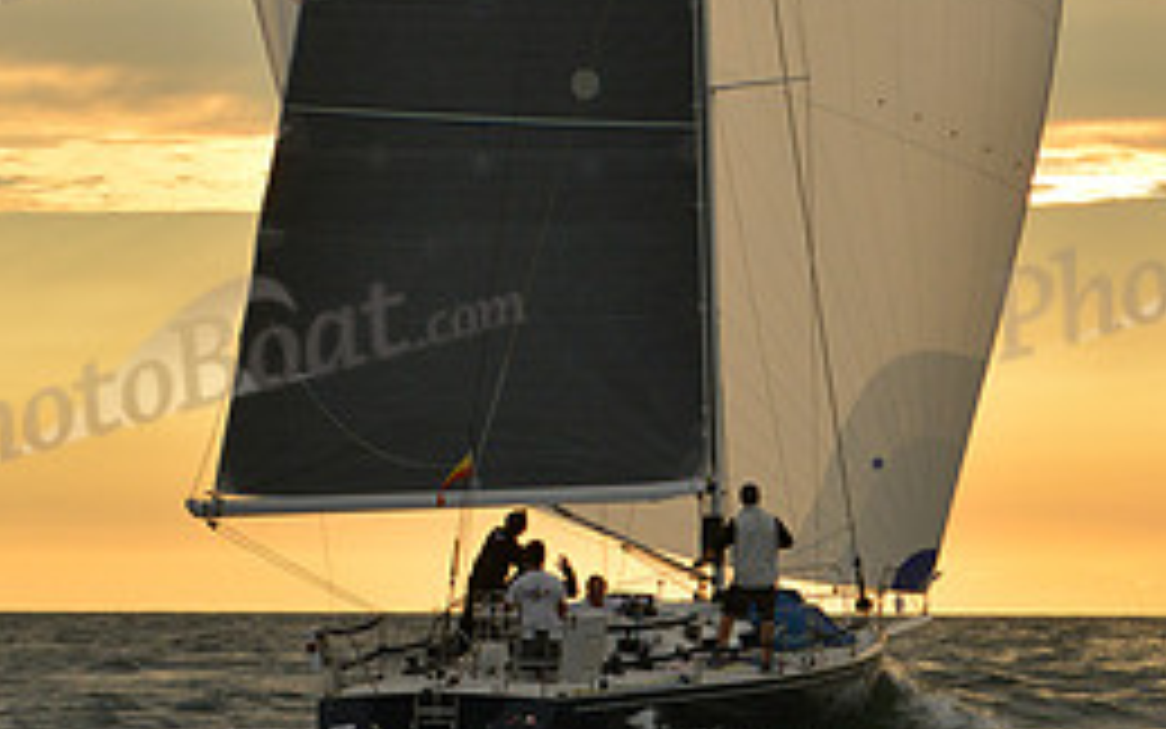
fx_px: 5658
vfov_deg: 7.3
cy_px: -382
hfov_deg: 11.8
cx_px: 759
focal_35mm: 178
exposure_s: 1/500
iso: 800
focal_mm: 78
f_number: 11
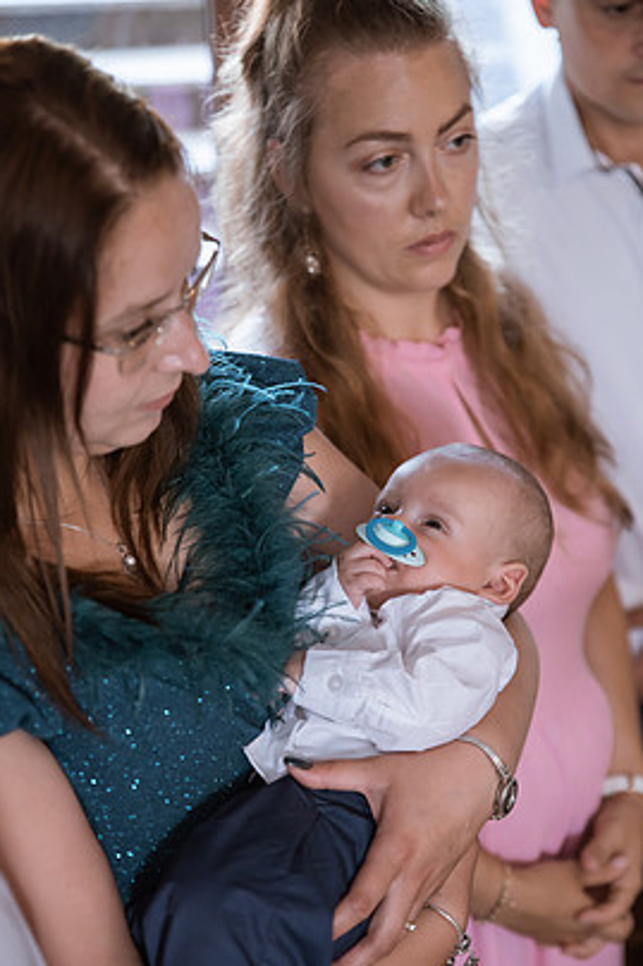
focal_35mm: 78
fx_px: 2091
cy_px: 519
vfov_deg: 26.0
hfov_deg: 17.5
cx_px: 347
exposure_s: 1/125
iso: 800
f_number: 2.8
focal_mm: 70
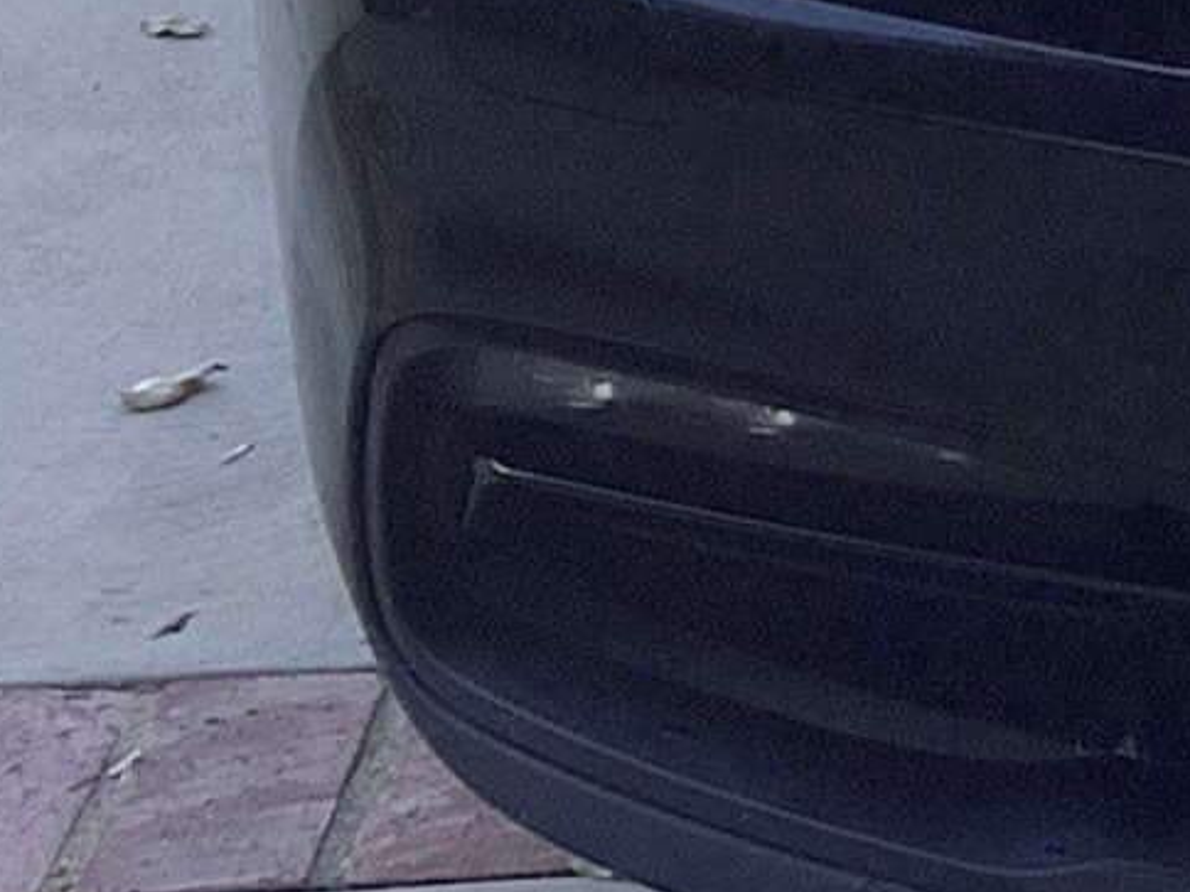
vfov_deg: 6.9
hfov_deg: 8.7
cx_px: 2697
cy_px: -912
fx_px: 7185
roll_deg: -0.4
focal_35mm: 209
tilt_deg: -15.1
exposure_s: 1/122
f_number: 2.4
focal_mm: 3.3
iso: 25
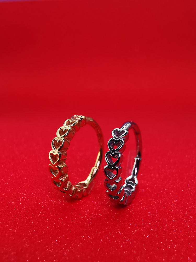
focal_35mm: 35
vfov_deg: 52.6
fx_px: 264
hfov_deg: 40.7
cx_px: 98
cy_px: 131
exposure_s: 1/100
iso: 50
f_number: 2.2
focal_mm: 2.35
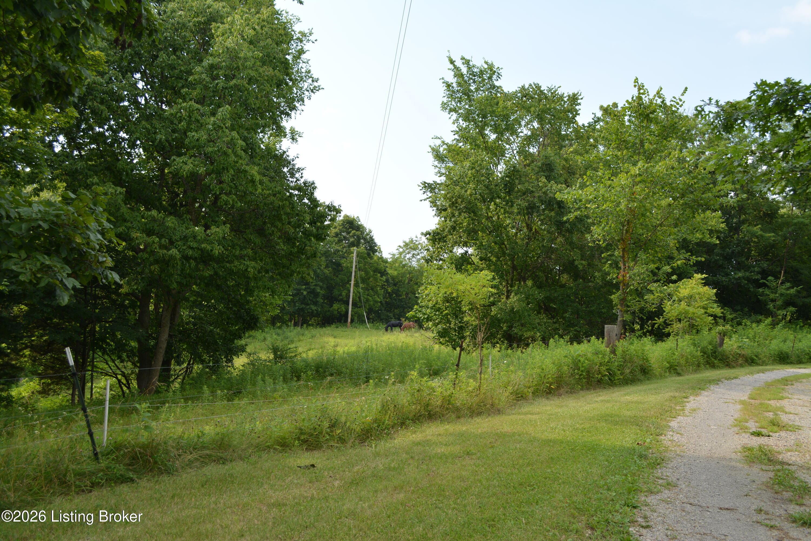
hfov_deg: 57.2
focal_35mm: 33
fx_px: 743
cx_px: 406
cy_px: 270
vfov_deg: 40.0
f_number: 6.3
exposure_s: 1/200
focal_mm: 22
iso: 100
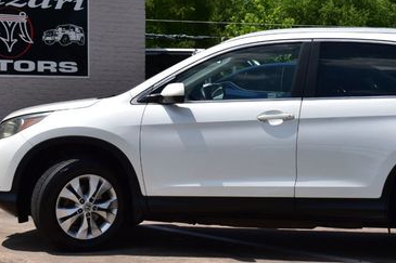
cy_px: 95
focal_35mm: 100
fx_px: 1099
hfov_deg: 20.4
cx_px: 240
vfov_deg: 13.7
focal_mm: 38
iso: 200
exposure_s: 1/500
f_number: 11
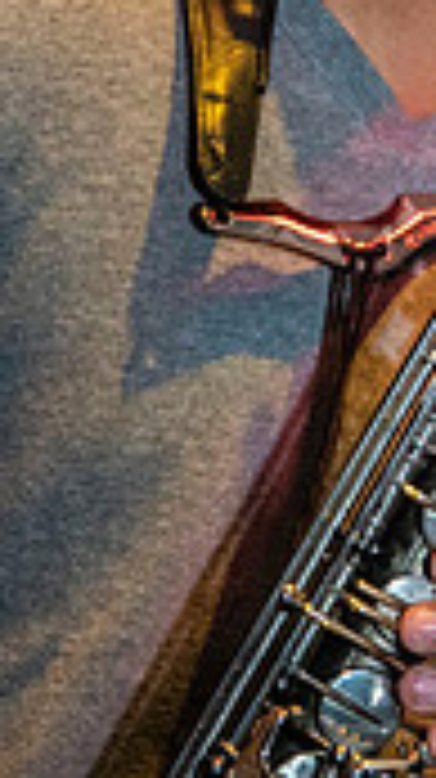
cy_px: 225
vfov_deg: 10.6
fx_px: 4203
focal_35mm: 204
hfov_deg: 5.9
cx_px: 351
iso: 6400
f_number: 4
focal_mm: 75
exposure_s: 1/200
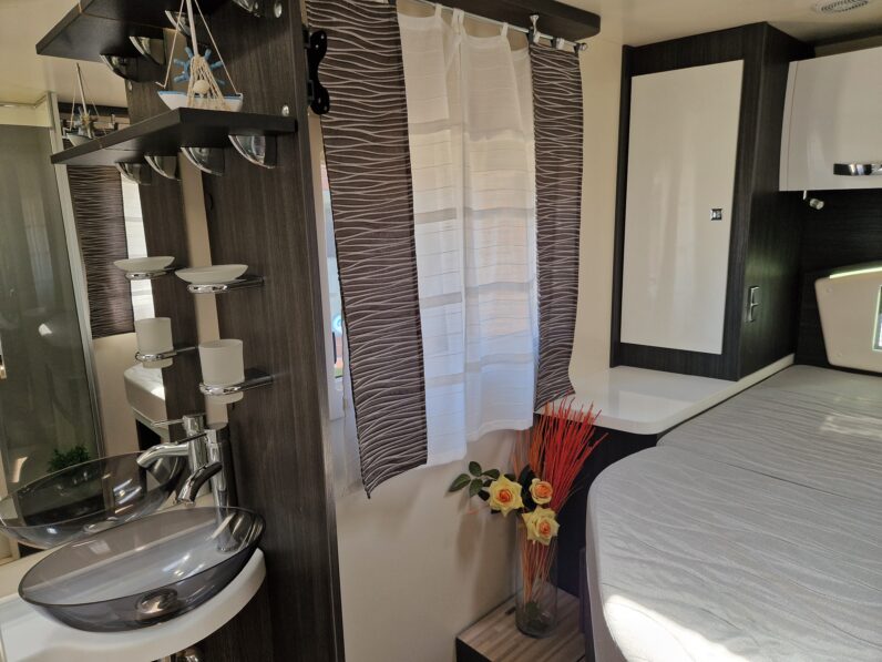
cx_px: 441
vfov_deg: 58.9
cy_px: 331
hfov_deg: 73.9
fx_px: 586
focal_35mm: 23
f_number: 1.8
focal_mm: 5.4
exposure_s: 1/180
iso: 160
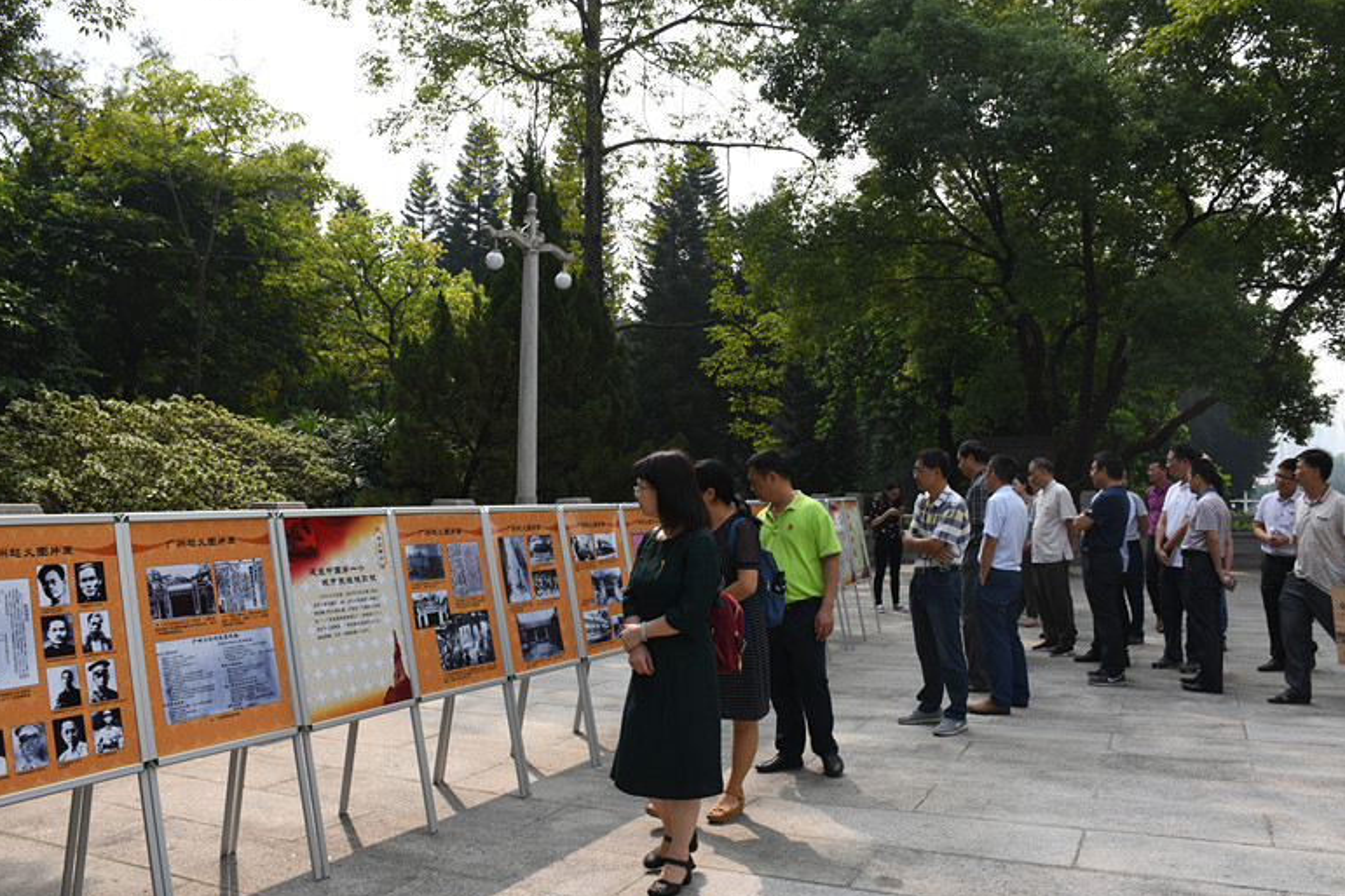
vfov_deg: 46.4
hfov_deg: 65.5
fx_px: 1046
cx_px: 689
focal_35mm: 28
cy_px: 437
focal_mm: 18
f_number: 11
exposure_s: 1/100
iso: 100
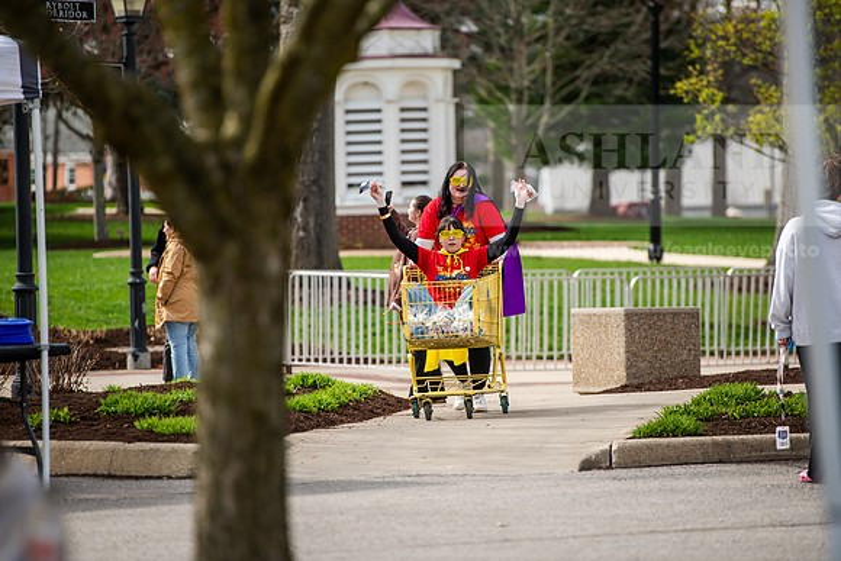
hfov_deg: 10.3
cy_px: 280
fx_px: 4673
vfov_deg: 6.9
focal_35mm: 200
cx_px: 420
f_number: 3.5
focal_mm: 200
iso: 125
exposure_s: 1/800
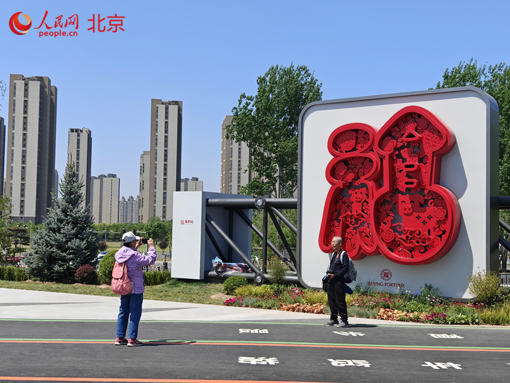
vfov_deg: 30.9
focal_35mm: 47
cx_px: 255
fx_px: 692
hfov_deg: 40.4
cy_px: 192
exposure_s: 1/1397
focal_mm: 8.67
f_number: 1.8
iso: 50
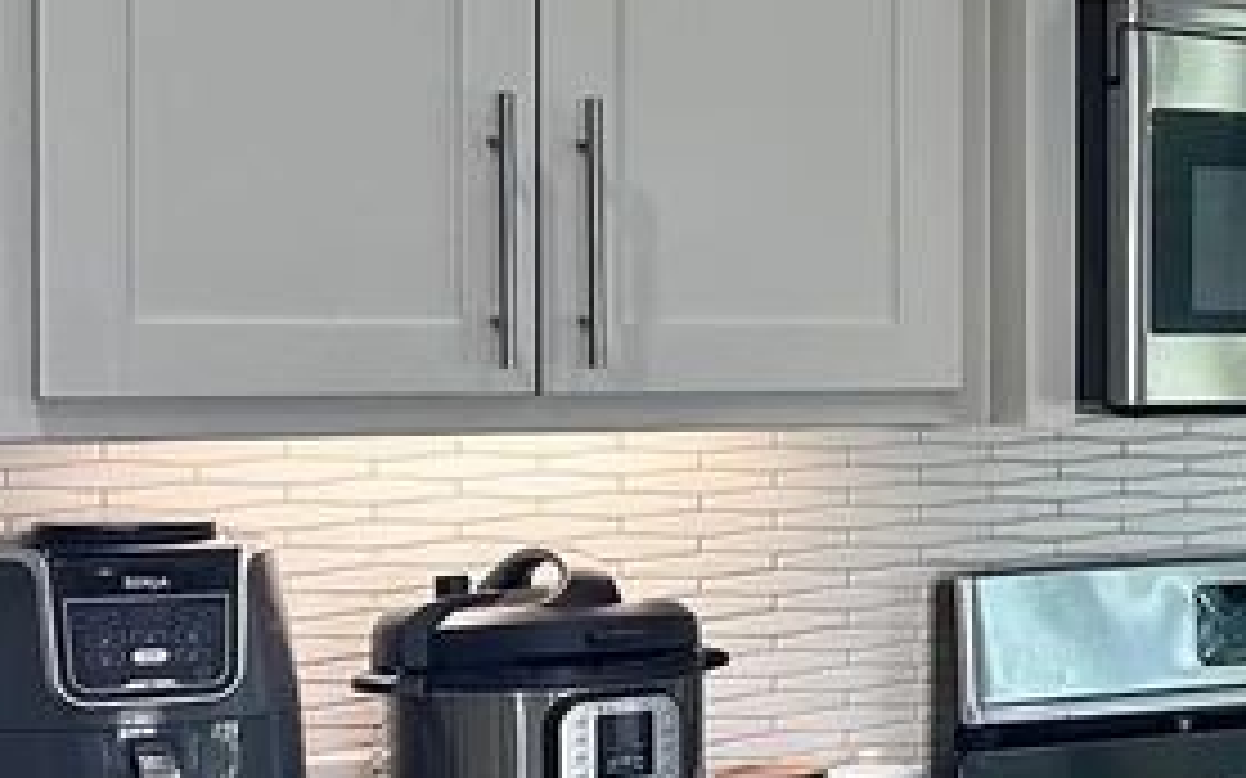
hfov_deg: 18.4
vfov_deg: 13.9
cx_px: 2083
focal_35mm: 94
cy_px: 360
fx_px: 3191
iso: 160
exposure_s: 1/120
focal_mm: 6.86
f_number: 1.78
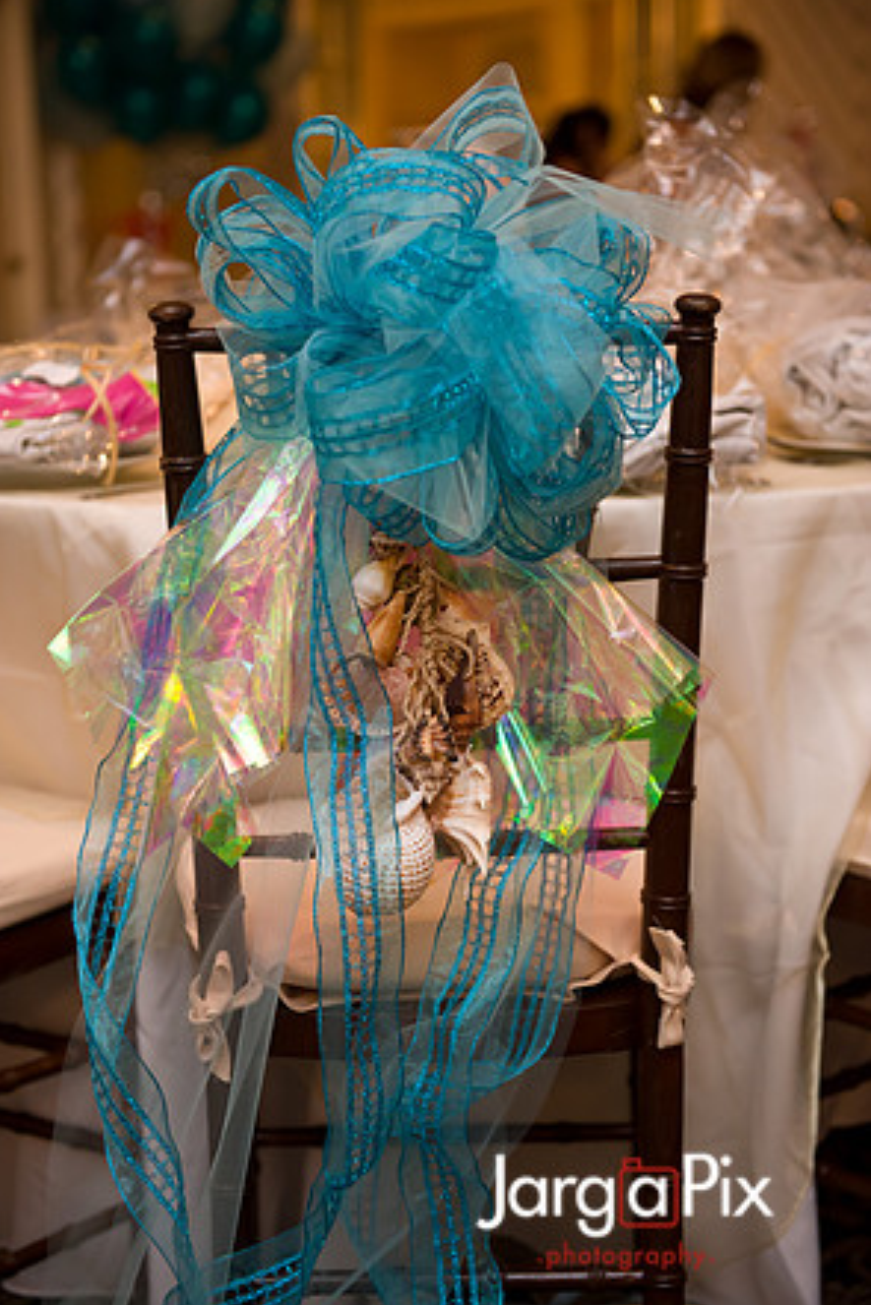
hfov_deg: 22.3
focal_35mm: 61
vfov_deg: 32.9
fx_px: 2212
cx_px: 433
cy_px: 647
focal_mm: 60
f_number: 3.2
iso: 1600
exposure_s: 1/125
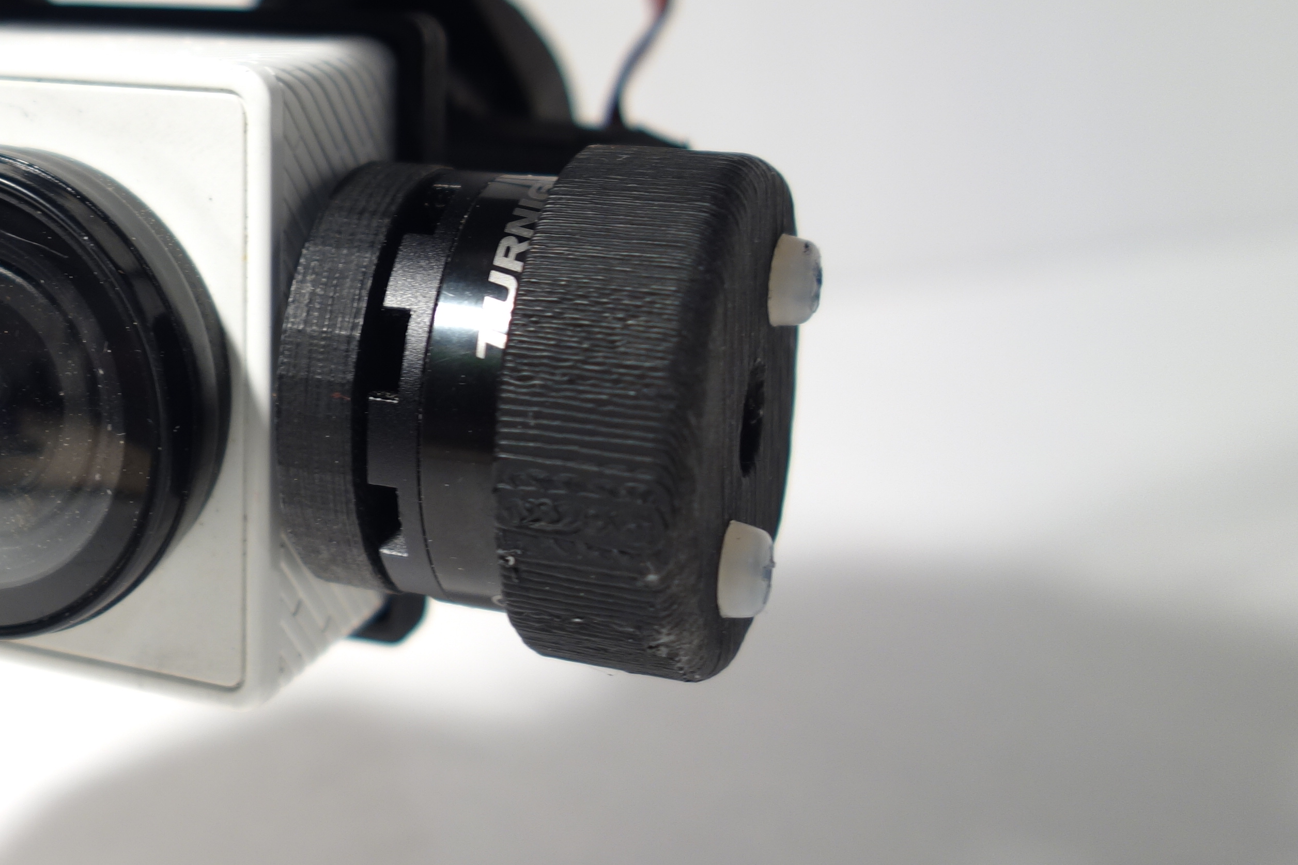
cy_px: 234
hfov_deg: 31.1
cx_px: 89
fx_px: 2199
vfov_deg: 22.1
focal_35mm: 61
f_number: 2.5
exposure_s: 1/20
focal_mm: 10.4
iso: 80
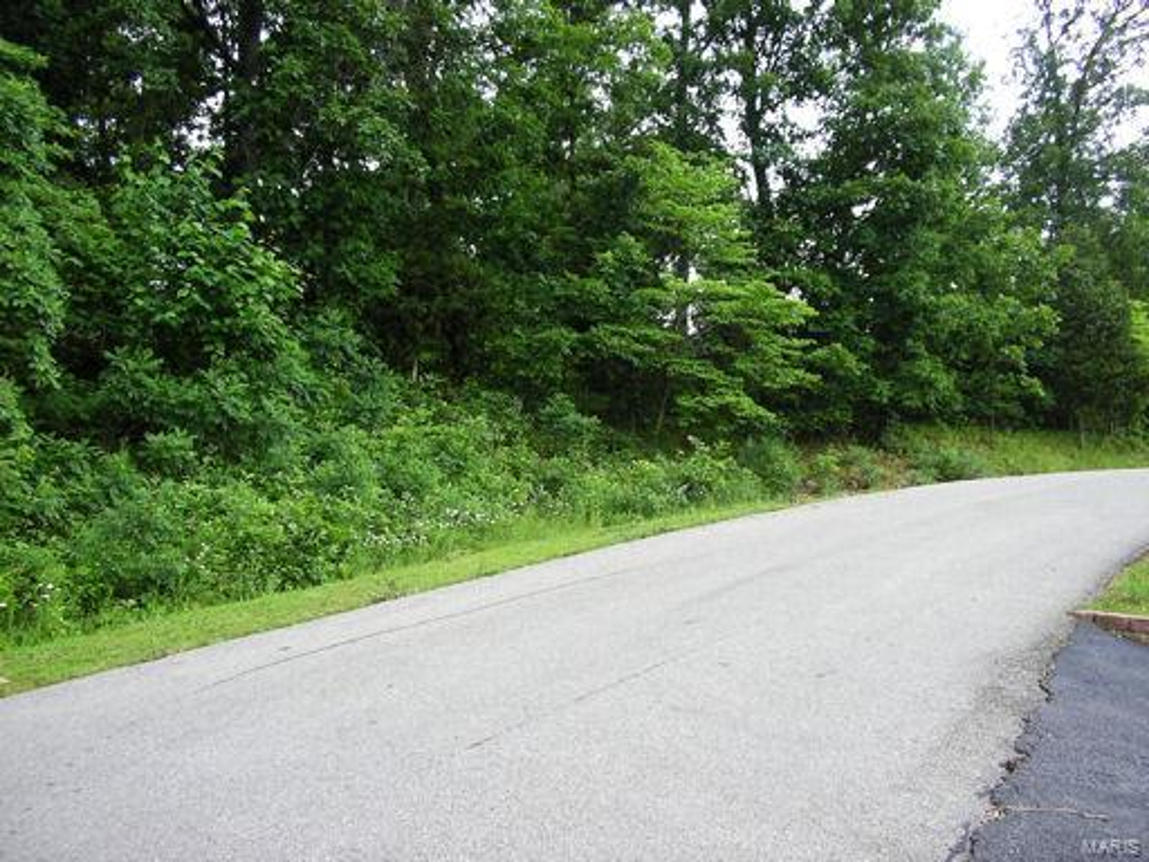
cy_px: 431
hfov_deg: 49.0
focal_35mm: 38
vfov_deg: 37.7
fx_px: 1261
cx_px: 574
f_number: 2.9
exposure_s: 1/125
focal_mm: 5.8
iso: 50
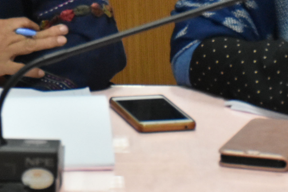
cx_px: 128
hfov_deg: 8.2
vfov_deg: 5.4
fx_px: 2016
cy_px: -107
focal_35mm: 252
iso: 2500
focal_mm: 48
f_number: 4.5
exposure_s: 1/250
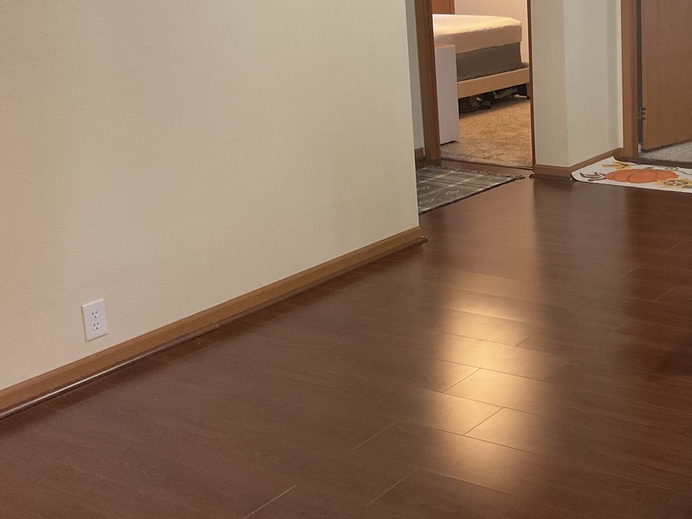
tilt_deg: -12.4
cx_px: 602
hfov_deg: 35.6
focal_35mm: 51
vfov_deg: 28.4
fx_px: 1019
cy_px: 169
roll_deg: +0.5
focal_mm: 3
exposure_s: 1/40
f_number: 1.8
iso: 250
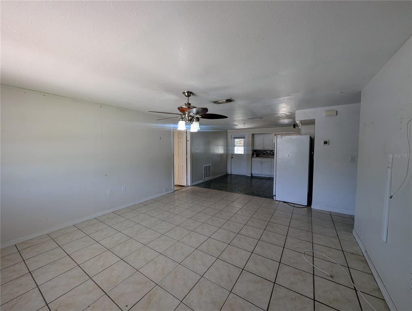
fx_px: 143
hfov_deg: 110.5
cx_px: 206
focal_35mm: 12
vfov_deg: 94.6
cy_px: 156
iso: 68
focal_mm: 2.02
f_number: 1.7
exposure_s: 1/60
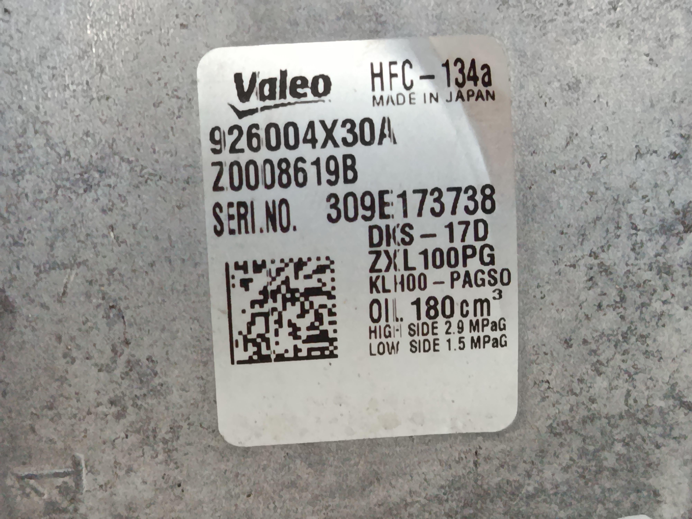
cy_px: 260
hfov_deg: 24.7
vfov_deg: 18.7
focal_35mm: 79
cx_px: 346
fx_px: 1579
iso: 1028
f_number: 1.7
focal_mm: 5.24
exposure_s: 1/50
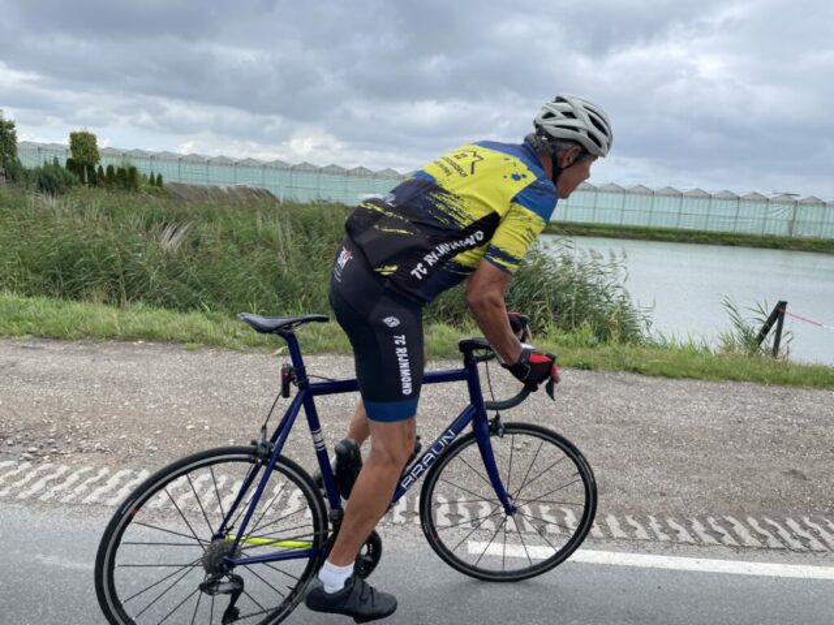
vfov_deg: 53.1
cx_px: 417
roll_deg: -1.1
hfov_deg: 67.3
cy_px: 312
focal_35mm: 26
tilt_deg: -10.5
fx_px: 626
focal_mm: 4.2
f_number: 1.6
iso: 32
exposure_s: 1/1125
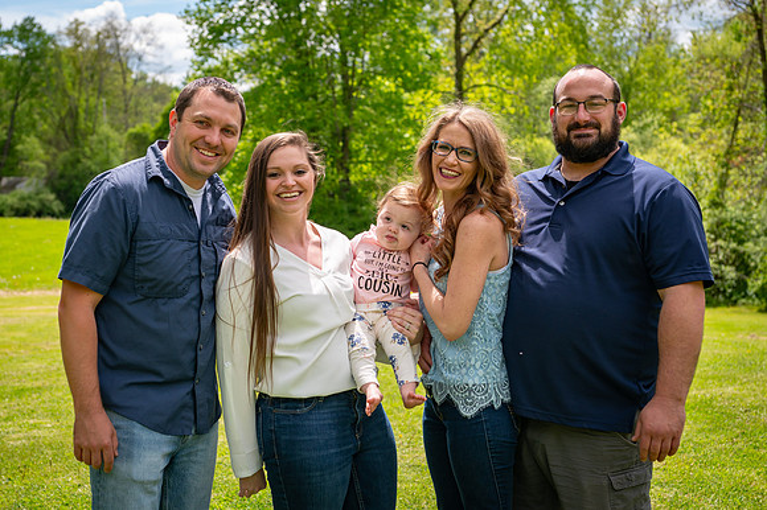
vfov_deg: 23.9
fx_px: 1208
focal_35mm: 57
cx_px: 357
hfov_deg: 35.2
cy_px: 236
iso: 400
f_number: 5
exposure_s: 1/1600
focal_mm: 52
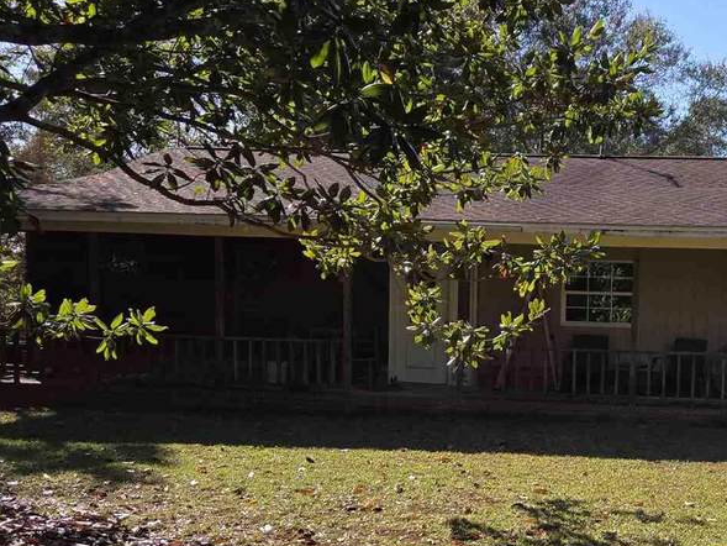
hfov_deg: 36.5
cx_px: 610
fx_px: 1050
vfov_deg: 28.9
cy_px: 361
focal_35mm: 50
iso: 25
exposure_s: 1/1016
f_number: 1.8
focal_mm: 5.4
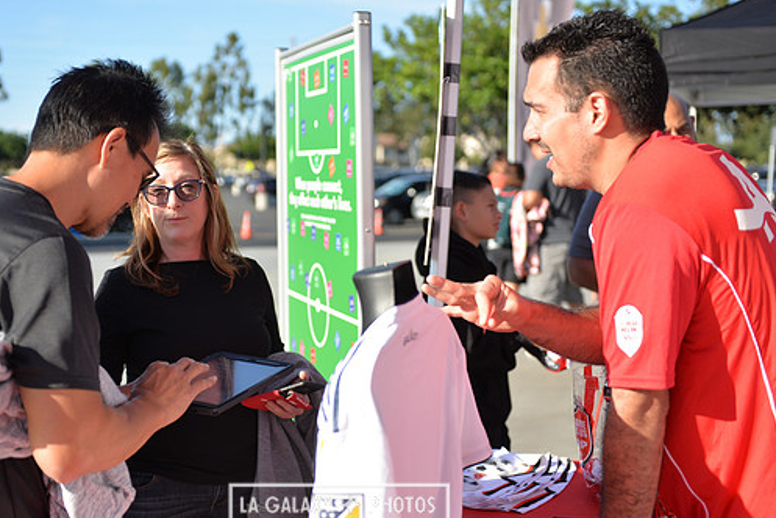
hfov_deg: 35.6
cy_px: 271
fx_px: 1208
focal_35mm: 56
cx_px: 339
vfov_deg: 24.2
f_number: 2.8
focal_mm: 48
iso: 100
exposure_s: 1/1000
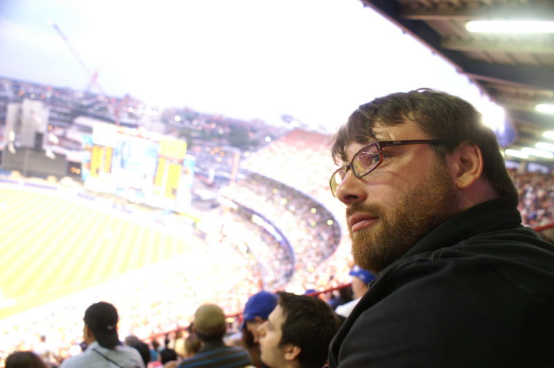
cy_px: 184
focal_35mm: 27
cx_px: 277
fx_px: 415
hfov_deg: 67.4
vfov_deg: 47.8
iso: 400
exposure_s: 1/15
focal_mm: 18
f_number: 3.5
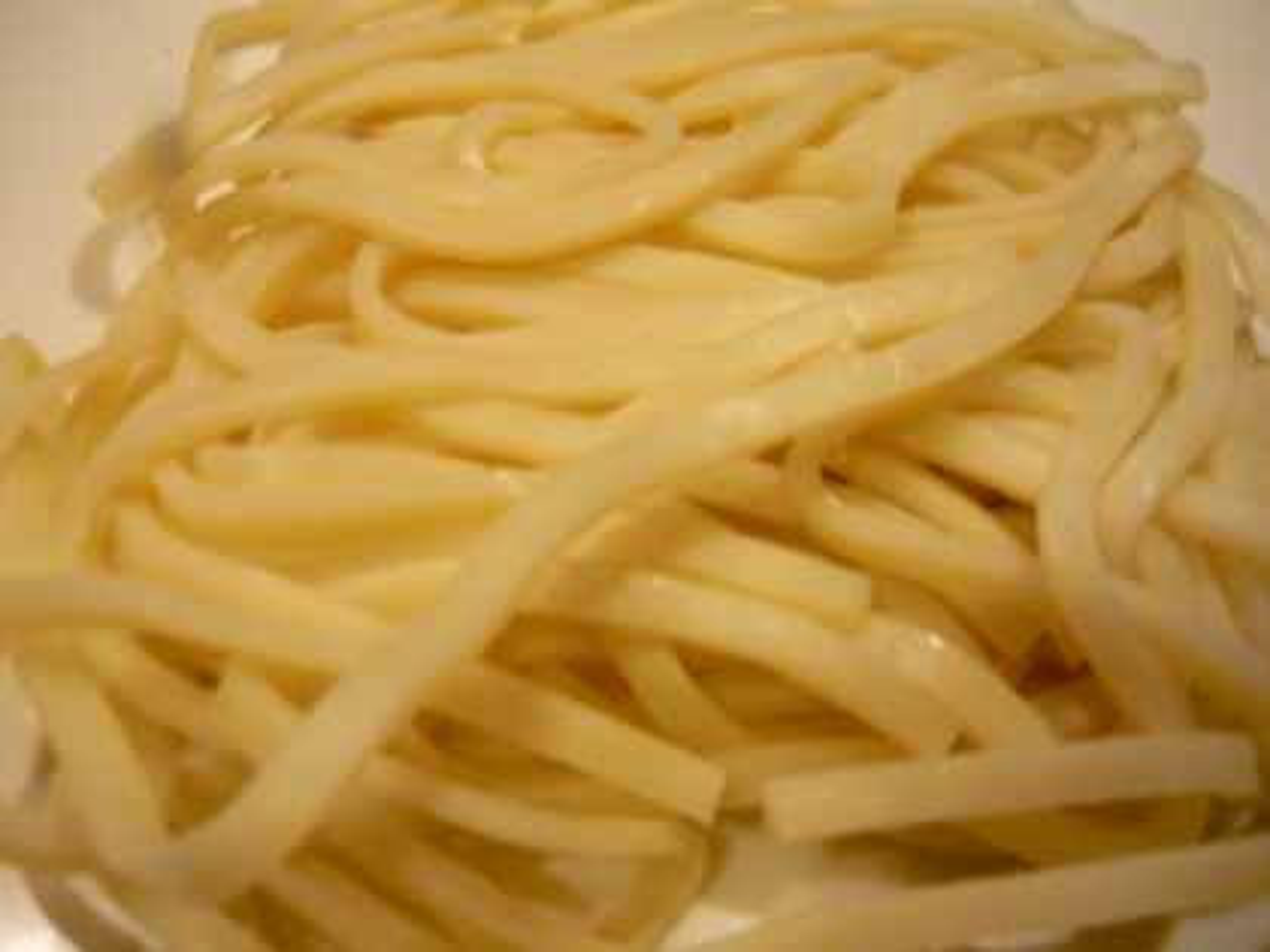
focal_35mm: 33
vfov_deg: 42.9
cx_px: 635
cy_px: 476
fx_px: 1211
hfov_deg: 55.4
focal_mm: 5.5
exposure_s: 1/10
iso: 400
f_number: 2.8
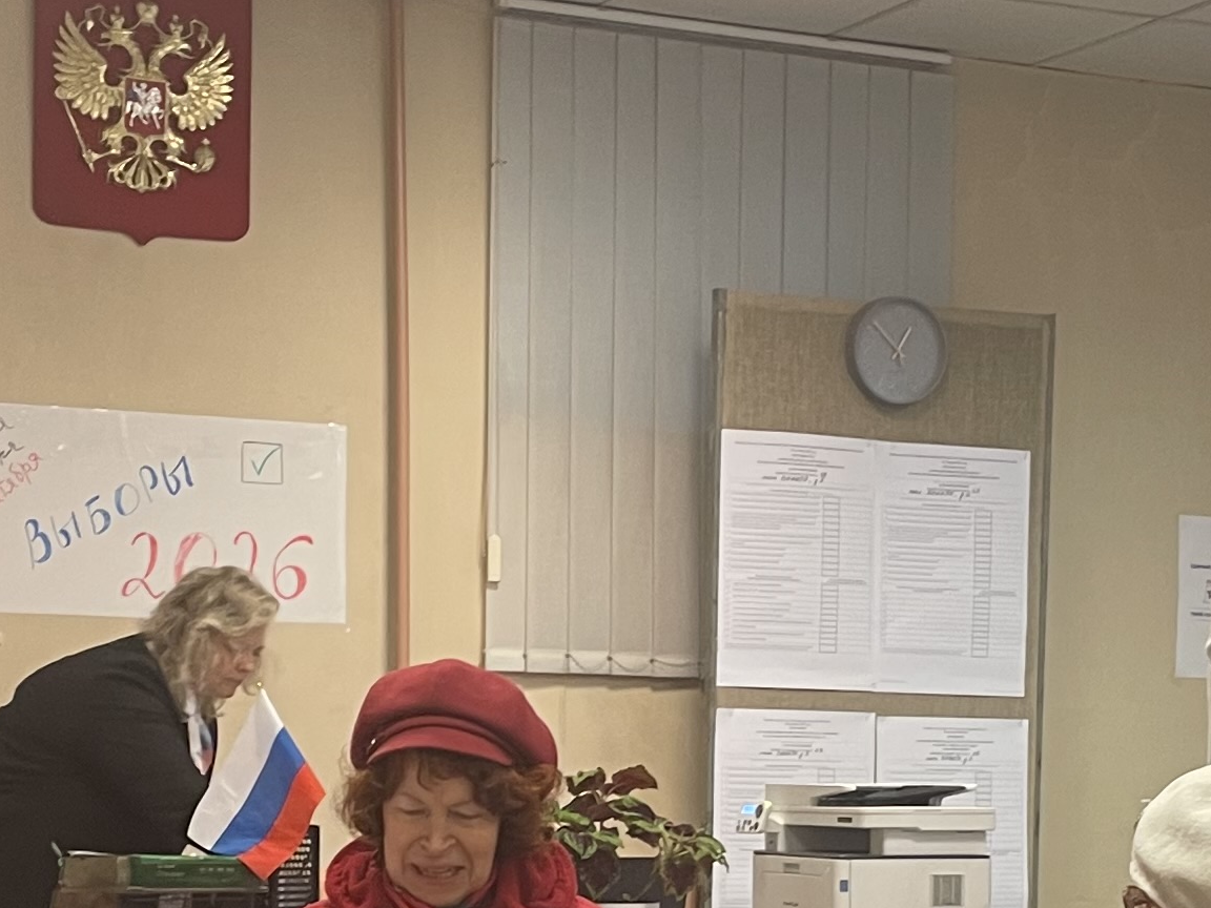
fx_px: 3184
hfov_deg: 21.5
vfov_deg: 16.0
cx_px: 697
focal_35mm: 91
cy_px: 843
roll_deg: +0.1
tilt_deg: -1.6
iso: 80
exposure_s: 1/50
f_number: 1.6
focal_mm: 4.2
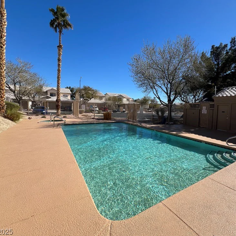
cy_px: 116
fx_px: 123
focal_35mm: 16
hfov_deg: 86.1
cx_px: 144
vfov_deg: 87.4
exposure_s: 1/1727
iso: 32
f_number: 1.8
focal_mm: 1.57
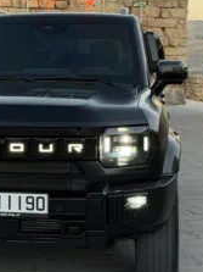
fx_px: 673
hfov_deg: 17.0
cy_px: 93
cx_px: 34
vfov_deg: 22.7
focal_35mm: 86
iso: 100
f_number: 1.78
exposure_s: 1/100
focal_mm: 6.76
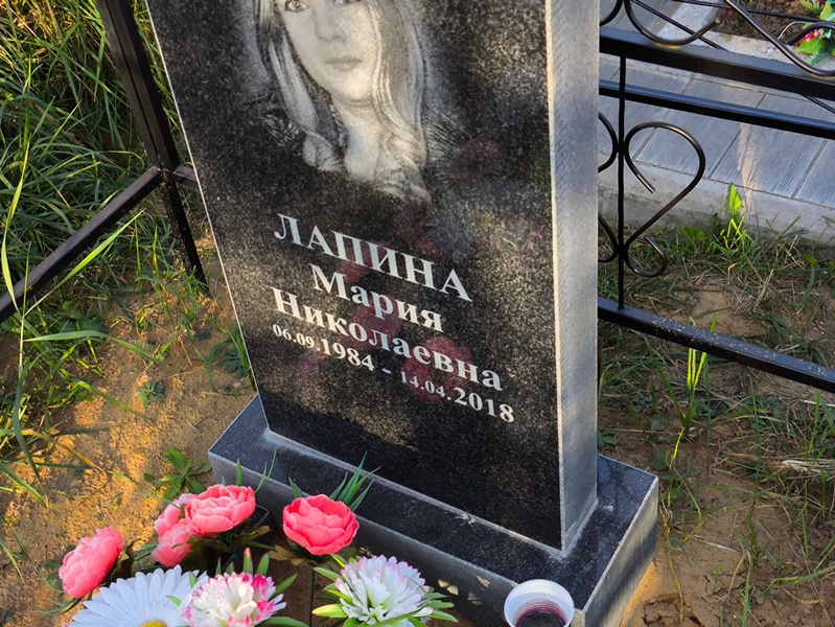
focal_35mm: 50
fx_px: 1207
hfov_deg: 38.2
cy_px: 314
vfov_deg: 29.1
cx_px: 418
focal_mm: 4.71
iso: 50
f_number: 1.7
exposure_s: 1/353
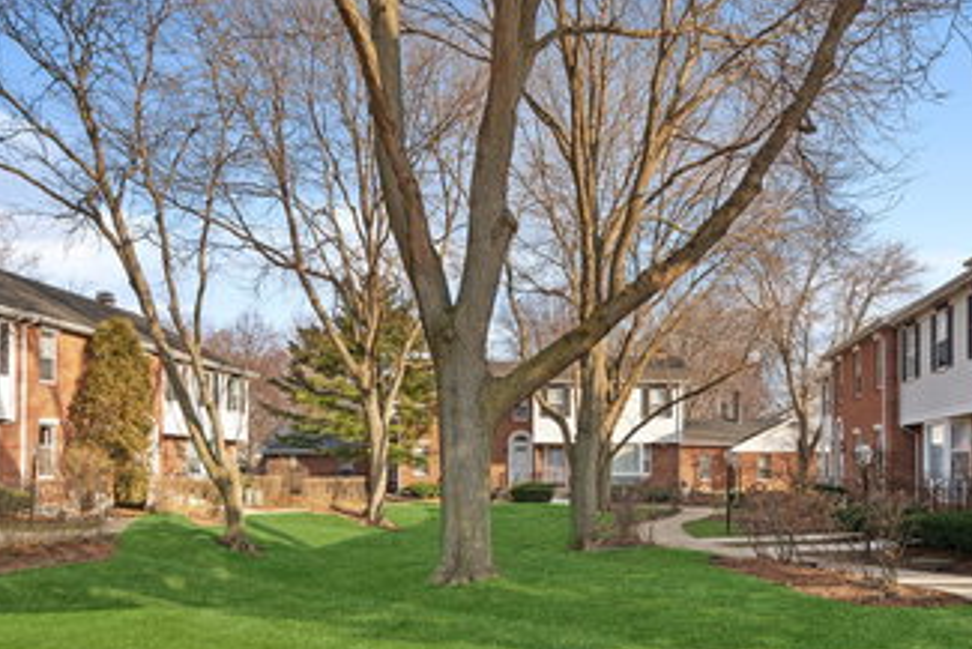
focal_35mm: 31
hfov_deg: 58.7
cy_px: 449
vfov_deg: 41.6
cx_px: 661
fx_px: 837
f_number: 8
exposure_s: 1/160
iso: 200
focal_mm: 21
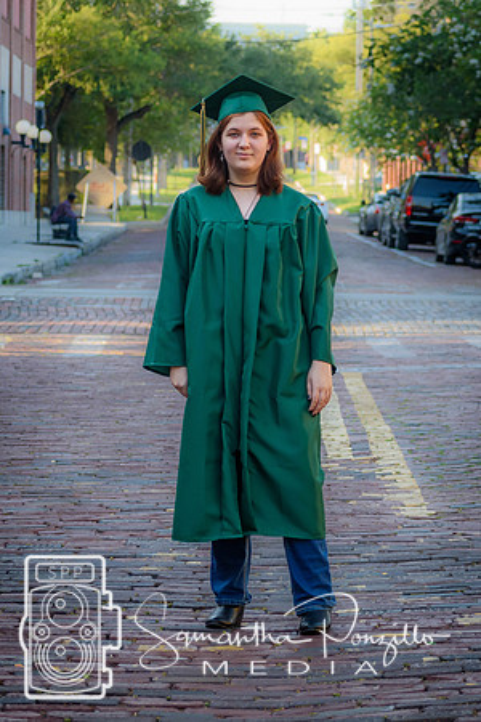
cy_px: 361
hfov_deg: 8.7
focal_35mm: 158
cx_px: 327
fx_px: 3157
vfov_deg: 13.0
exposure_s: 1/320
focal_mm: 70
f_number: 4.5
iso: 400
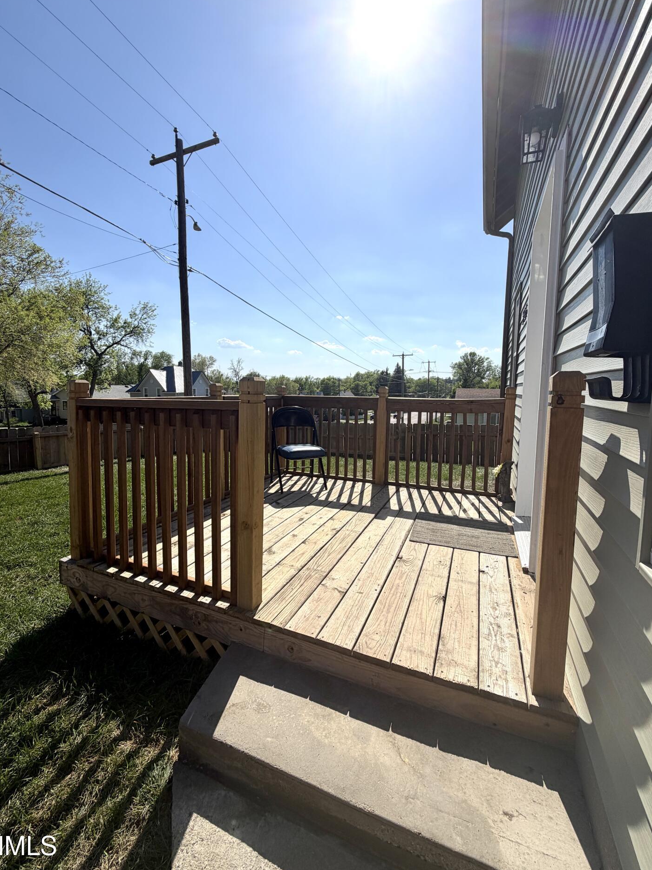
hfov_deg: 81.7
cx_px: 312
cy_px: 423
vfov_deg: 98.1
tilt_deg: -4.4
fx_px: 377
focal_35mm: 15
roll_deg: -0.9
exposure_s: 1/1795
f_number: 2.2
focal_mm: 2.22
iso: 20
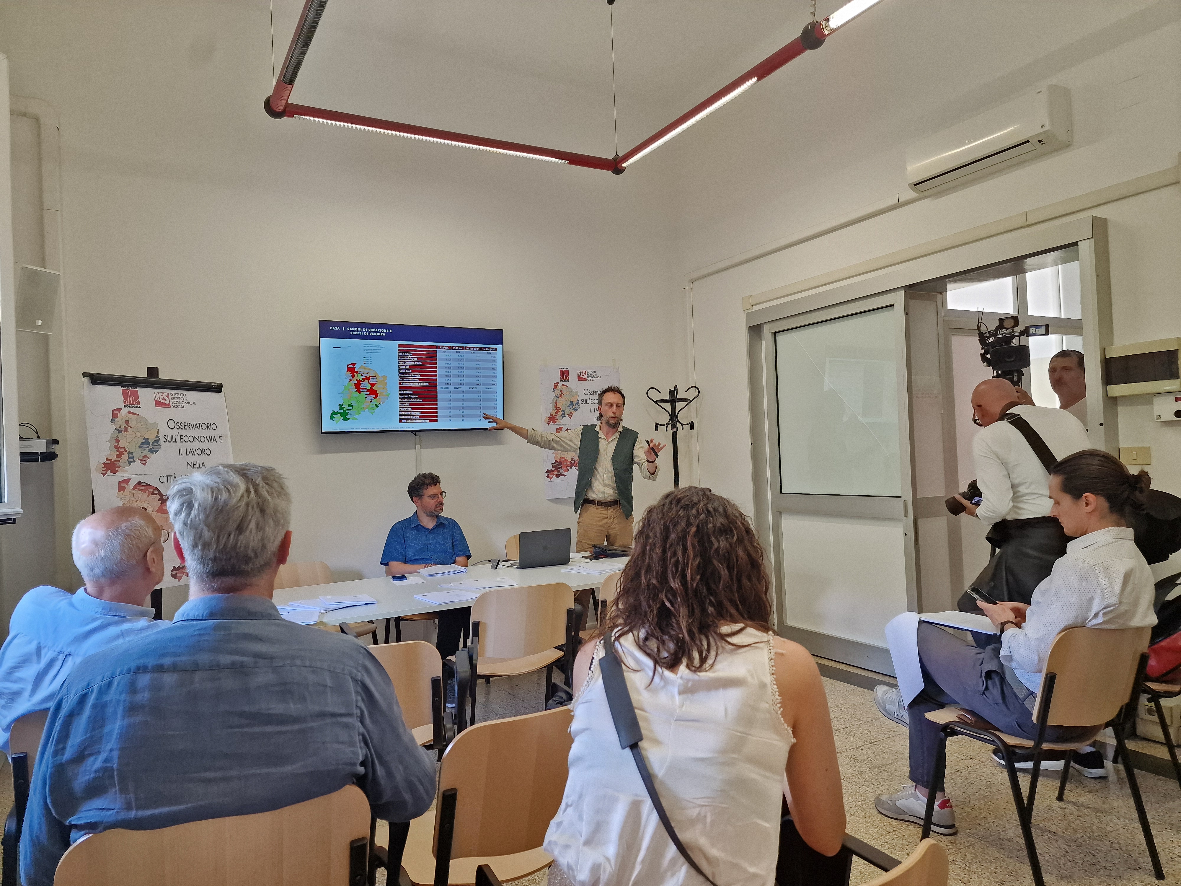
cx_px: 590
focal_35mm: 23
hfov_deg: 73.9
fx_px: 785
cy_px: 443
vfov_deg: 58.9
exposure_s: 1/100
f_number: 1.8
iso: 250
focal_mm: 6.4
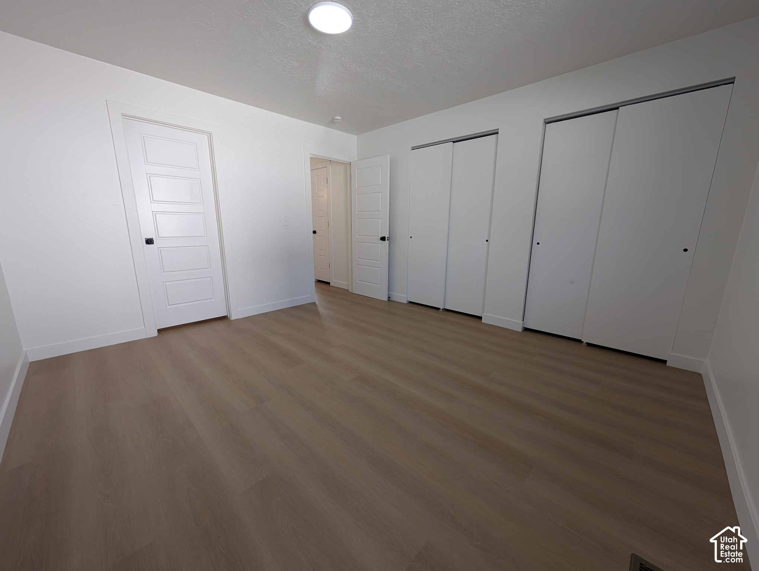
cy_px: 286
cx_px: 380
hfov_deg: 110.5
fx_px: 263
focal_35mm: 12
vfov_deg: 94.6
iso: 53
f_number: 1.7
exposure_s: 1/113
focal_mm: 2.02
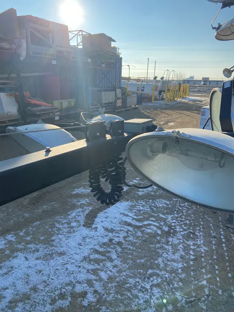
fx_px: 234
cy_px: 156
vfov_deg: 67.3
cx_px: 117
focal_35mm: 26
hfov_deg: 53.1
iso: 32
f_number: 1.8
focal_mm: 4.25
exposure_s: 1/2105
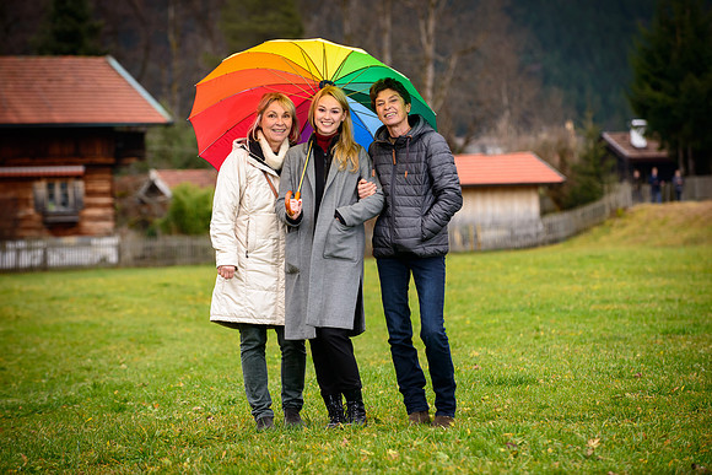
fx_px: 3165
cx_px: 356
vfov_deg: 8.6
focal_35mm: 160
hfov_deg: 12.8
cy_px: 238
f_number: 5
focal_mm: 160
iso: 800
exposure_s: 1/250
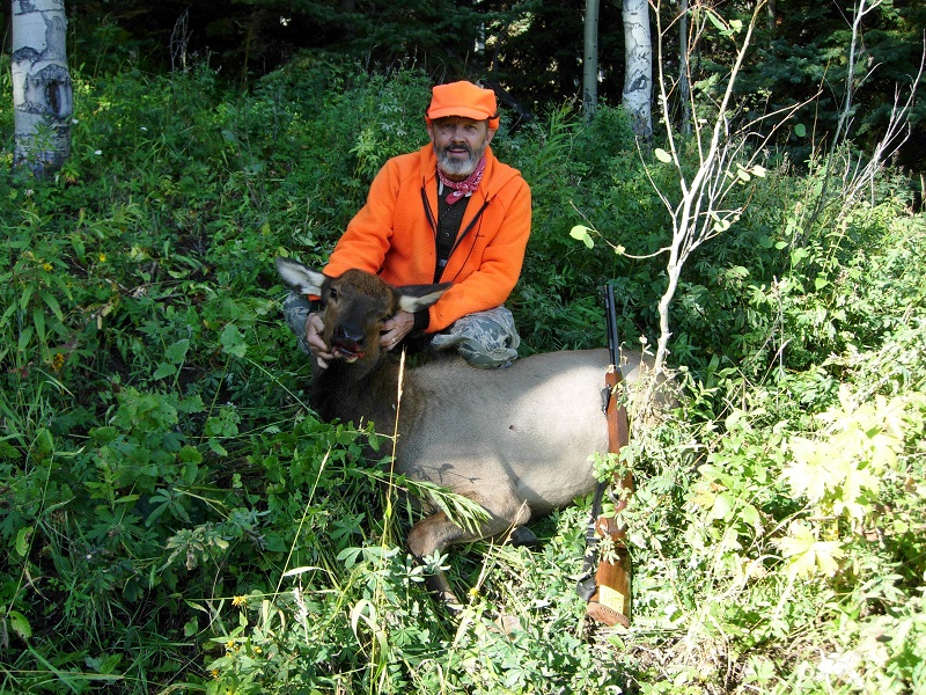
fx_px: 963
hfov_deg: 51.4
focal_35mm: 36
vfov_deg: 39.7
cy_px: 348
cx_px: 463
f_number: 3.8
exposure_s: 1/111
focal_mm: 7.5
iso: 50
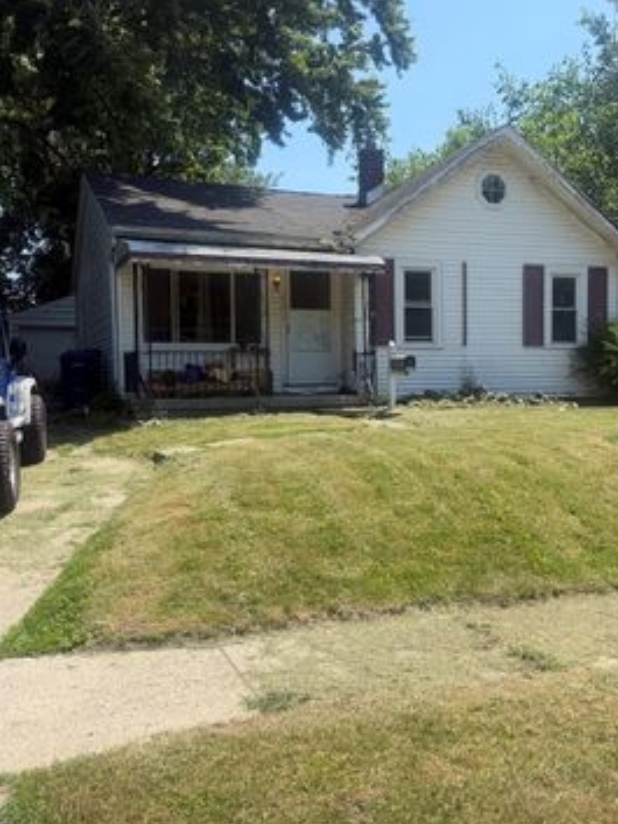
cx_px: 340
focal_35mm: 34
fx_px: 809
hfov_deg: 41.8
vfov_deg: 53.9
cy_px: 398
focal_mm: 6.76
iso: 80
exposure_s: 1/3759
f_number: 1.78
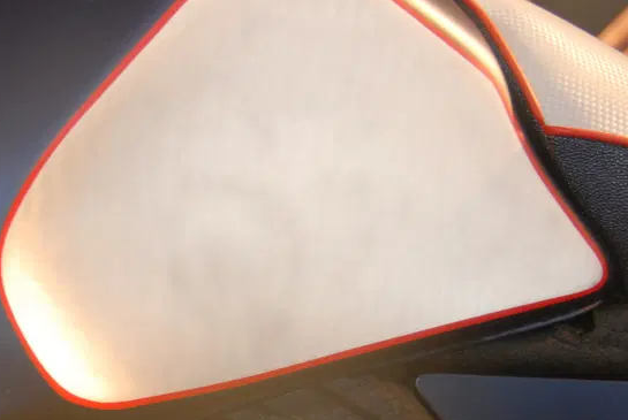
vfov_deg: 15.2
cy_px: 388
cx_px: 37
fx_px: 1556
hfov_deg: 22.2
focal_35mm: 89
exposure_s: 1/60
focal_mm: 27
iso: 1000
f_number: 2.8
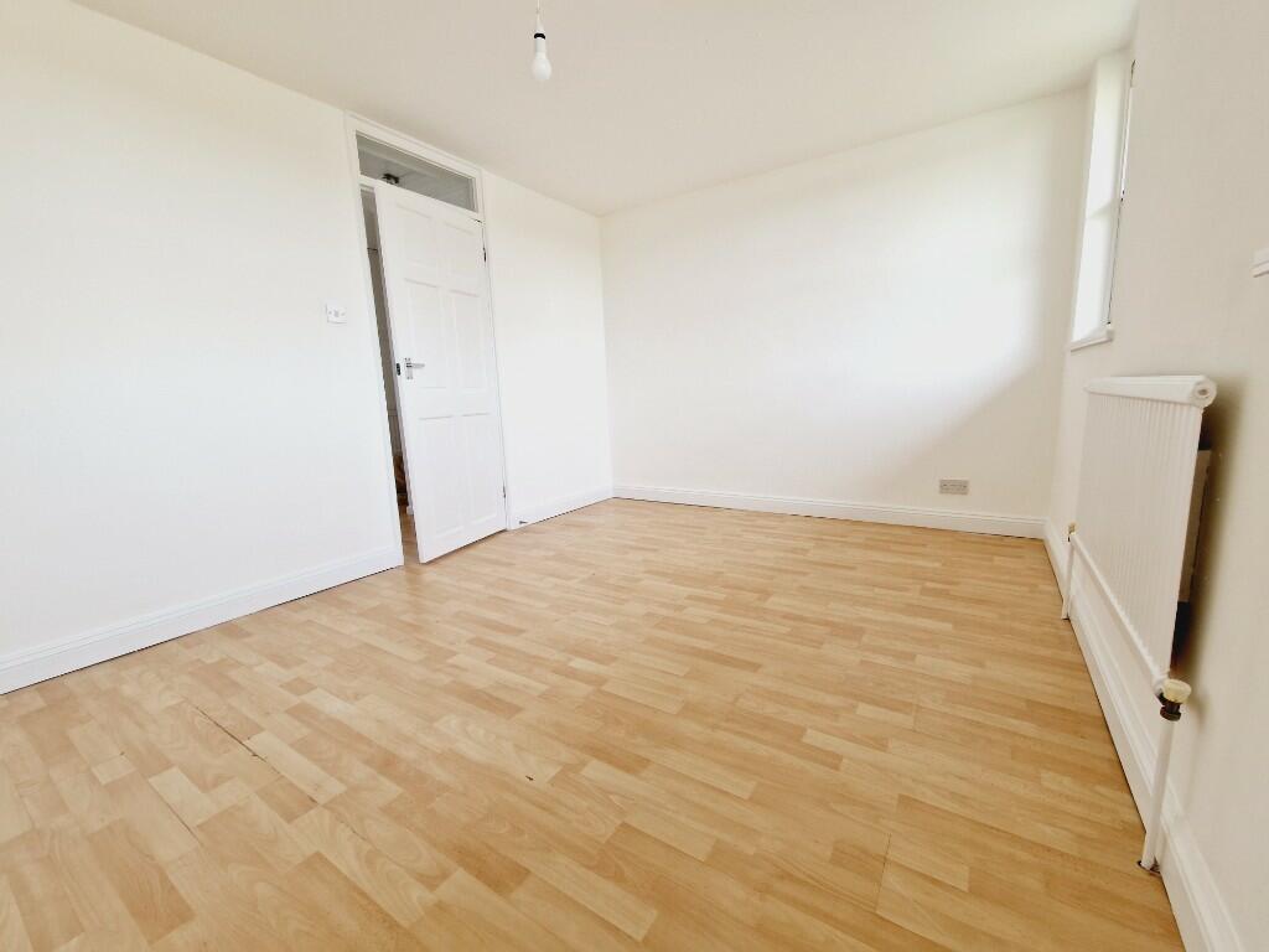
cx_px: 634
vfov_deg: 89.9
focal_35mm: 13
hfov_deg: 106.2
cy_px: 476
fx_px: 477
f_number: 2.2
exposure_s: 1/100
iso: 80
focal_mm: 2.2
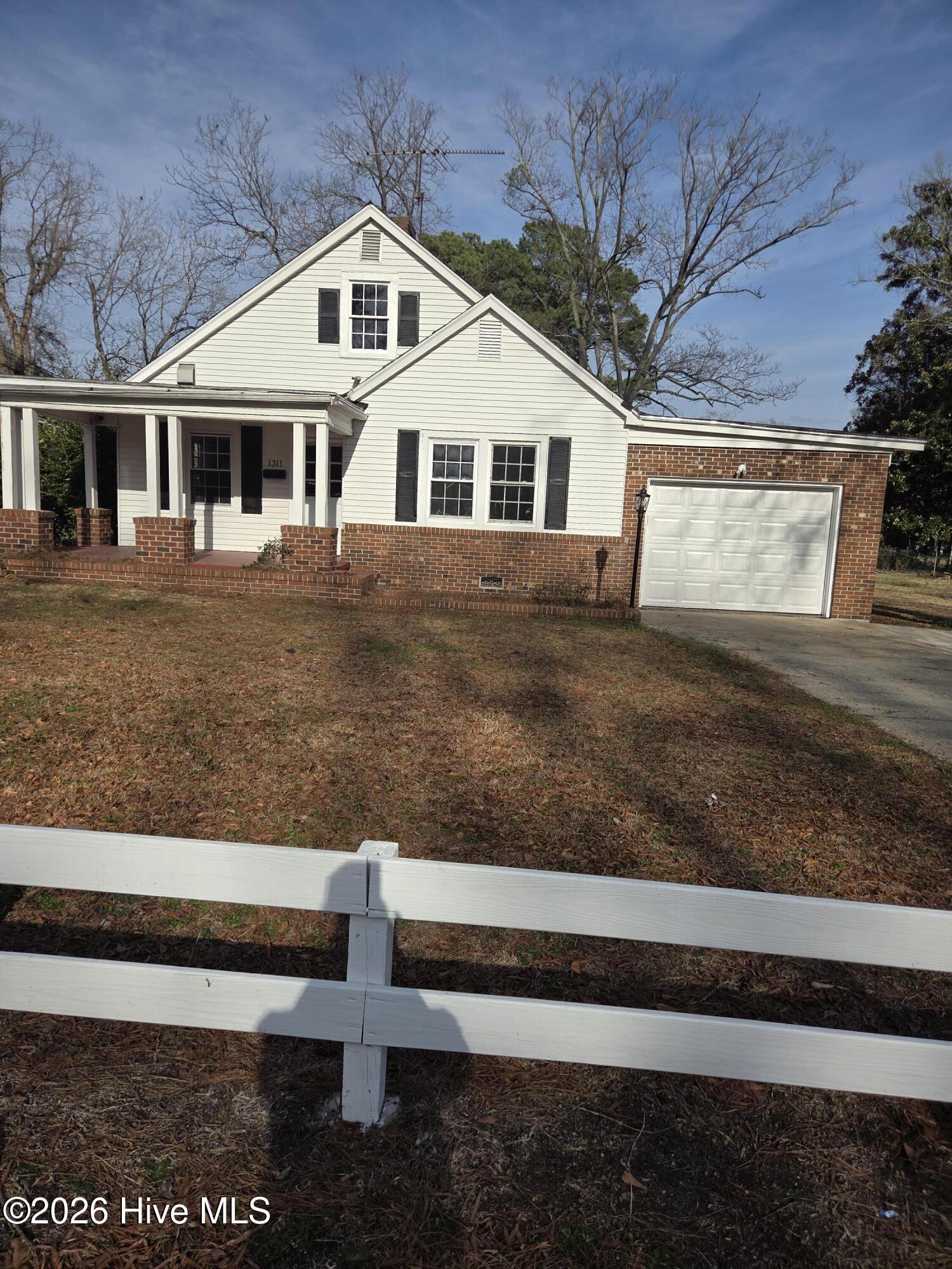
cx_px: 476
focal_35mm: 23
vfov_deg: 73.9
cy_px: 634
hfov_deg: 58.9
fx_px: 843
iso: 80
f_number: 1.8
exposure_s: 1/7891
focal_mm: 5.4
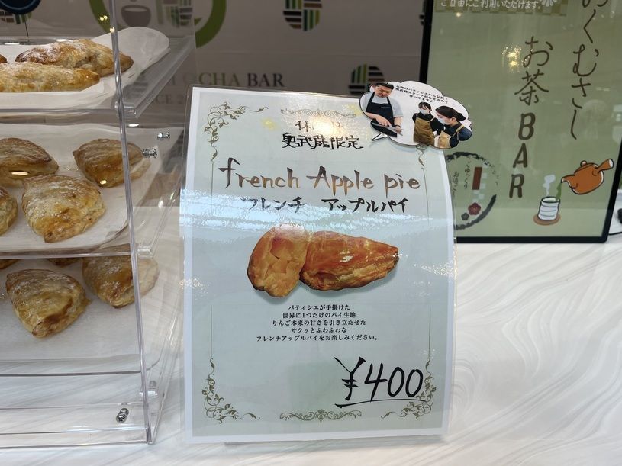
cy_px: 233
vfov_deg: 53.1
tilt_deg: -26.8
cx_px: 311
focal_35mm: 26
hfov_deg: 67.3
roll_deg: -1.6
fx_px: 467
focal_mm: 5.1
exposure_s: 1/100
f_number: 1.6
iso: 32
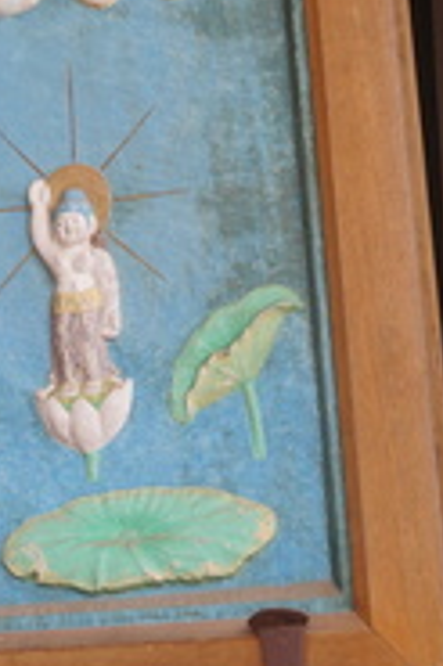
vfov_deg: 14.4
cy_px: -216
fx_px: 2515
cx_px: -31
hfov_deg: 10.0
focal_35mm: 136
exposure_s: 1/60
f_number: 4.5
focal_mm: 28
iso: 200
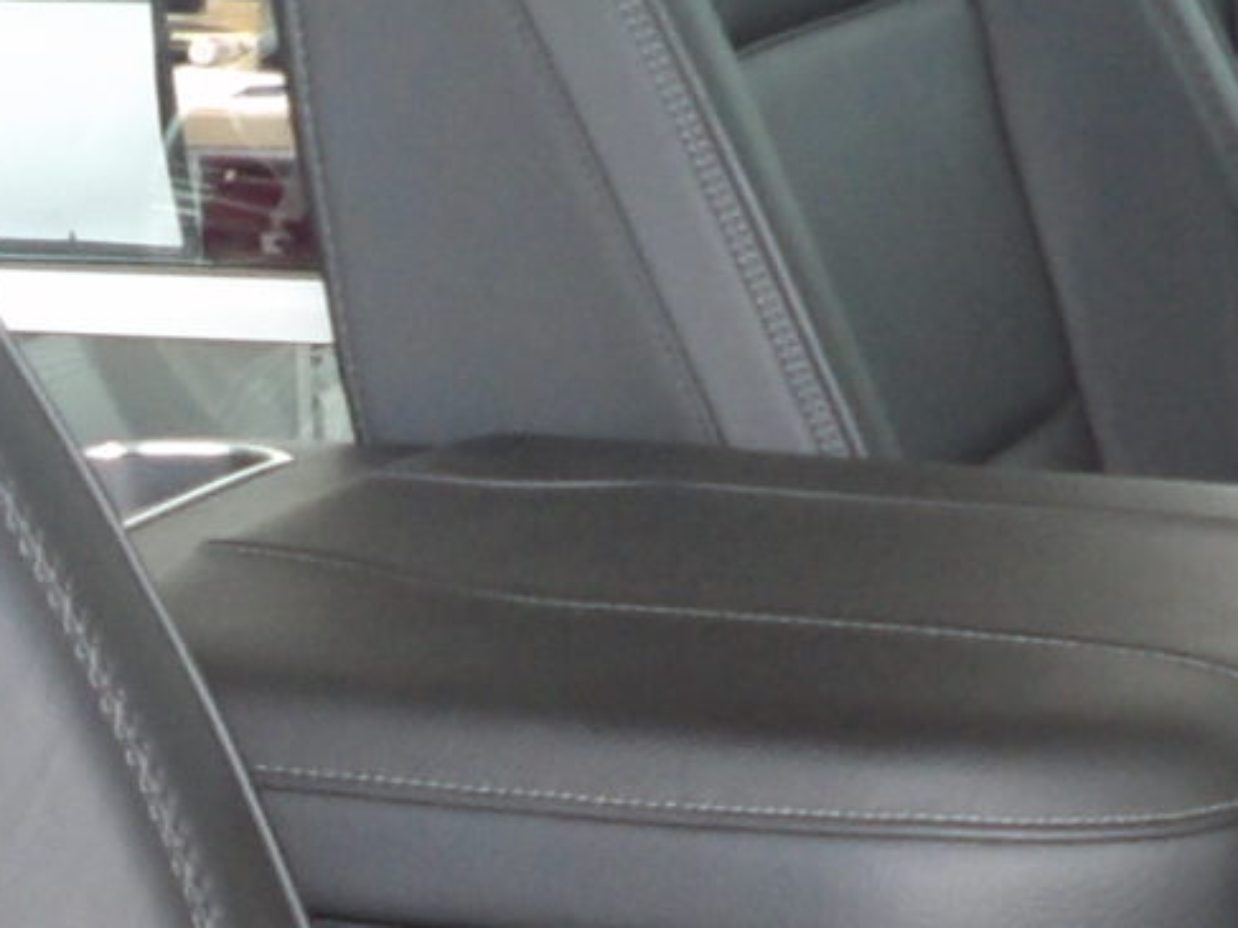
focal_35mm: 149
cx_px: 5
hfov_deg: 13.1
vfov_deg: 9.8
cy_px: 1223
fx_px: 5327
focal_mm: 5
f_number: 3.4
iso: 227
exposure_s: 1/32
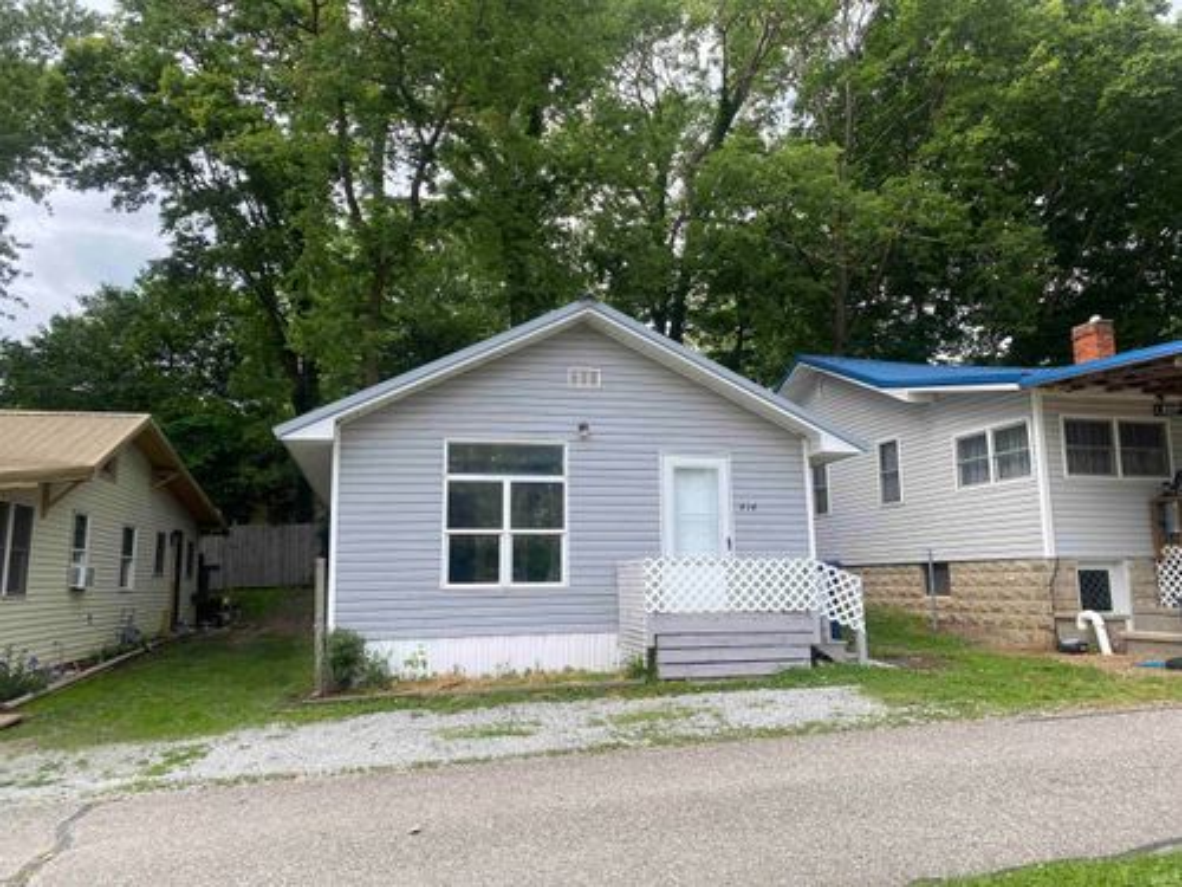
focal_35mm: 26
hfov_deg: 67.3
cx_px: 591
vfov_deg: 53.1
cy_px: 444
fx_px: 888
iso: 32
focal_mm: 4.25
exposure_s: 1/747
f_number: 1.8
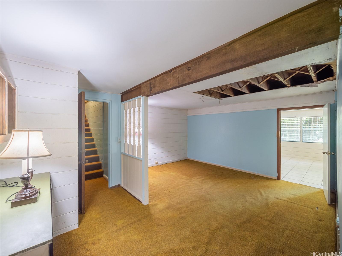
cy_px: 128
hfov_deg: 102.1
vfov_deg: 85.7
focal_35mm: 14
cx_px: 171
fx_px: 138
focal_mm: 7
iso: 1000
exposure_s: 1/160
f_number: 4
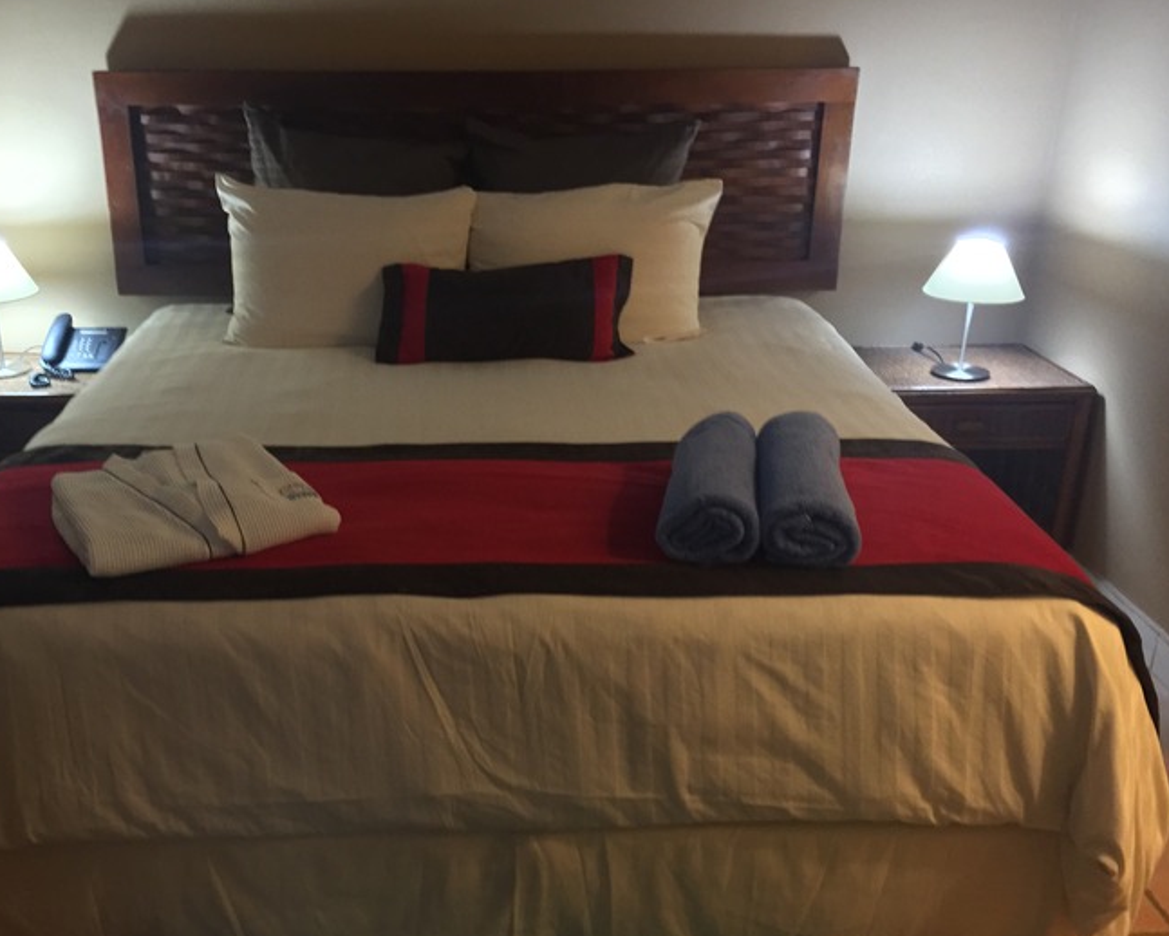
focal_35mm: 35
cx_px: 468
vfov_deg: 42.2
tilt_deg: -22.9
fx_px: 1211
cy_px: 522
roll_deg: -0.3
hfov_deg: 51.2
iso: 250
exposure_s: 1/20
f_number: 2.2
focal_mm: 4.15
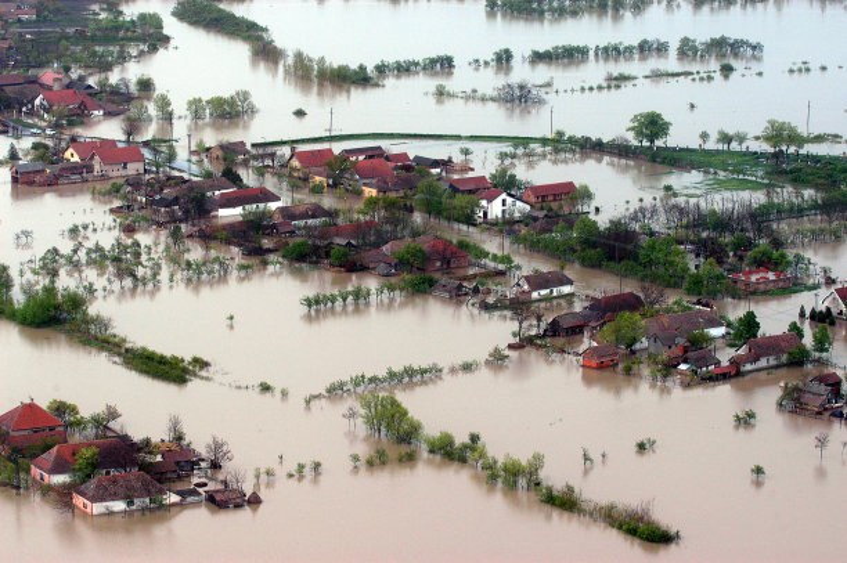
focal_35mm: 129
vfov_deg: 10.6
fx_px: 3033
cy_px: 282
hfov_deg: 15.9
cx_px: 424
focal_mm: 86
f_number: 6.3
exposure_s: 1/250
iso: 200
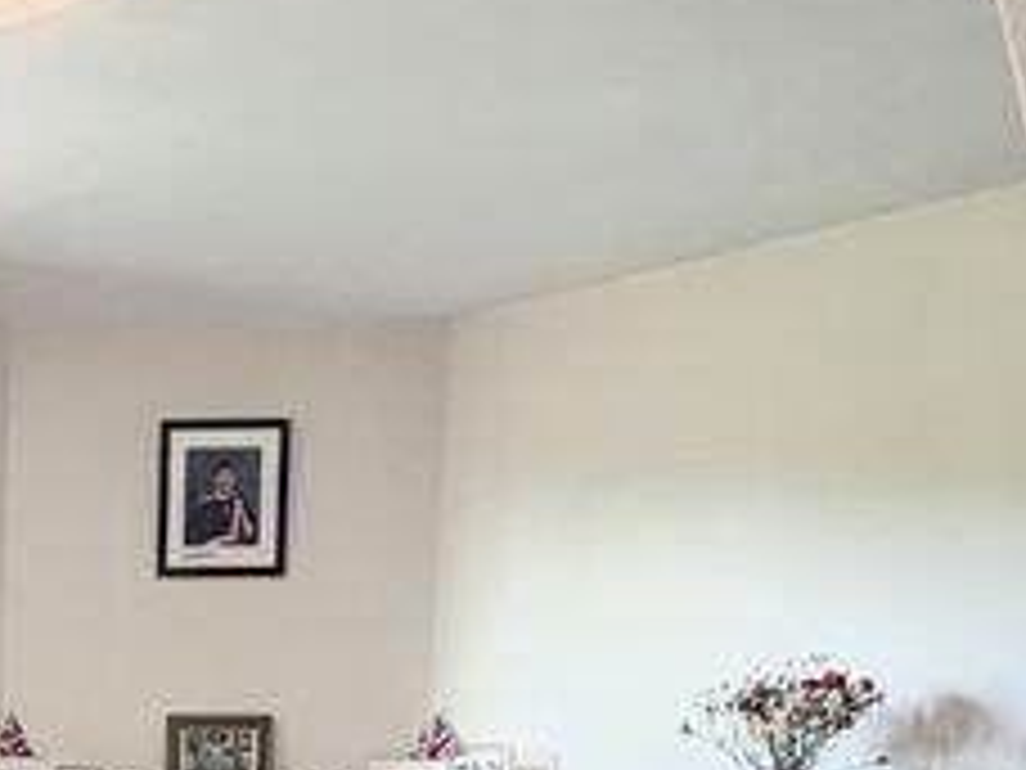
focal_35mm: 63
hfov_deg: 27.9
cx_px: -117
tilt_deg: -7.0
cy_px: 1085
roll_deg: -0.6
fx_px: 1867
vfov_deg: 20.6
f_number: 2.2
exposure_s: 1/100
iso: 250
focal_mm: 2.22
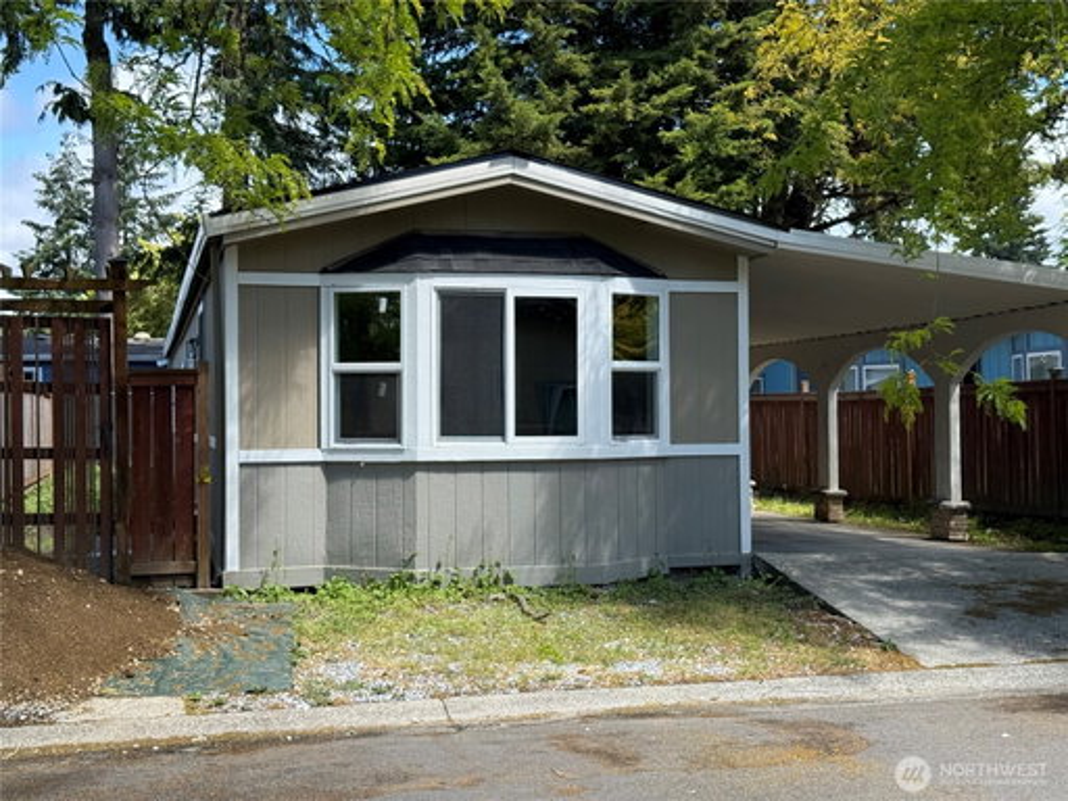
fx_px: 1481
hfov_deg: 39.7
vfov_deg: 30.3
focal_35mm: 48
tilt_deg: +1.1
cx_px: 534
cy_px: 400
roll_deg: +0.0
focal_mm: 6.76
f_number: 1.78
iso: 100
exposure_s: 1/1883
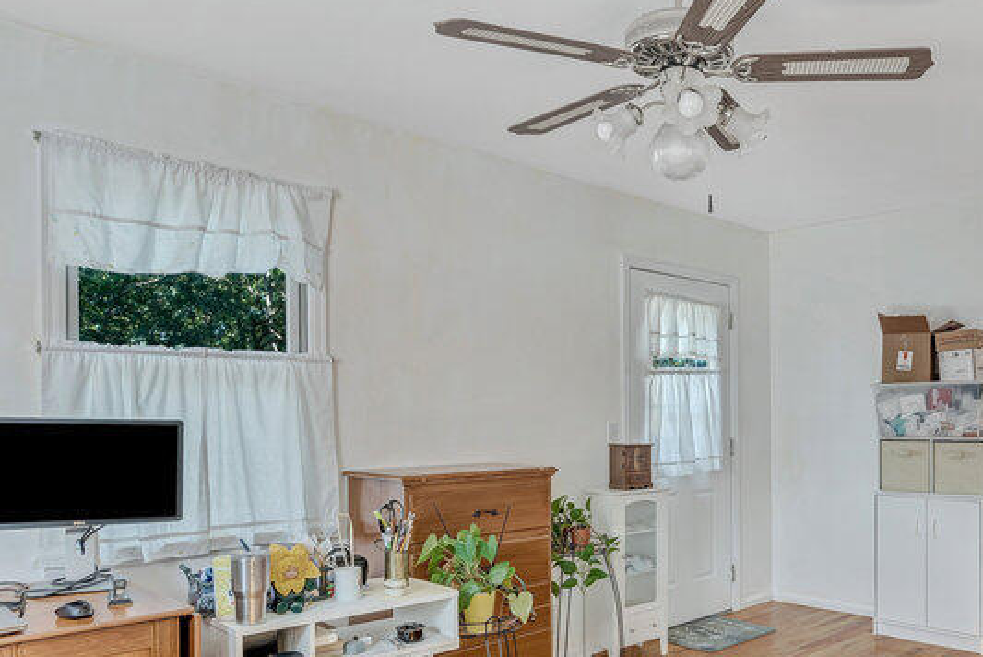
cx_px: 642
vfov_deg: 43.3
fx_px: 820
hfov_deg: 60.7
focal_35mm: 30
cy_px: 416
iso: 400
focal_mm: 16
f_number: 8
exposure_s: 1/6
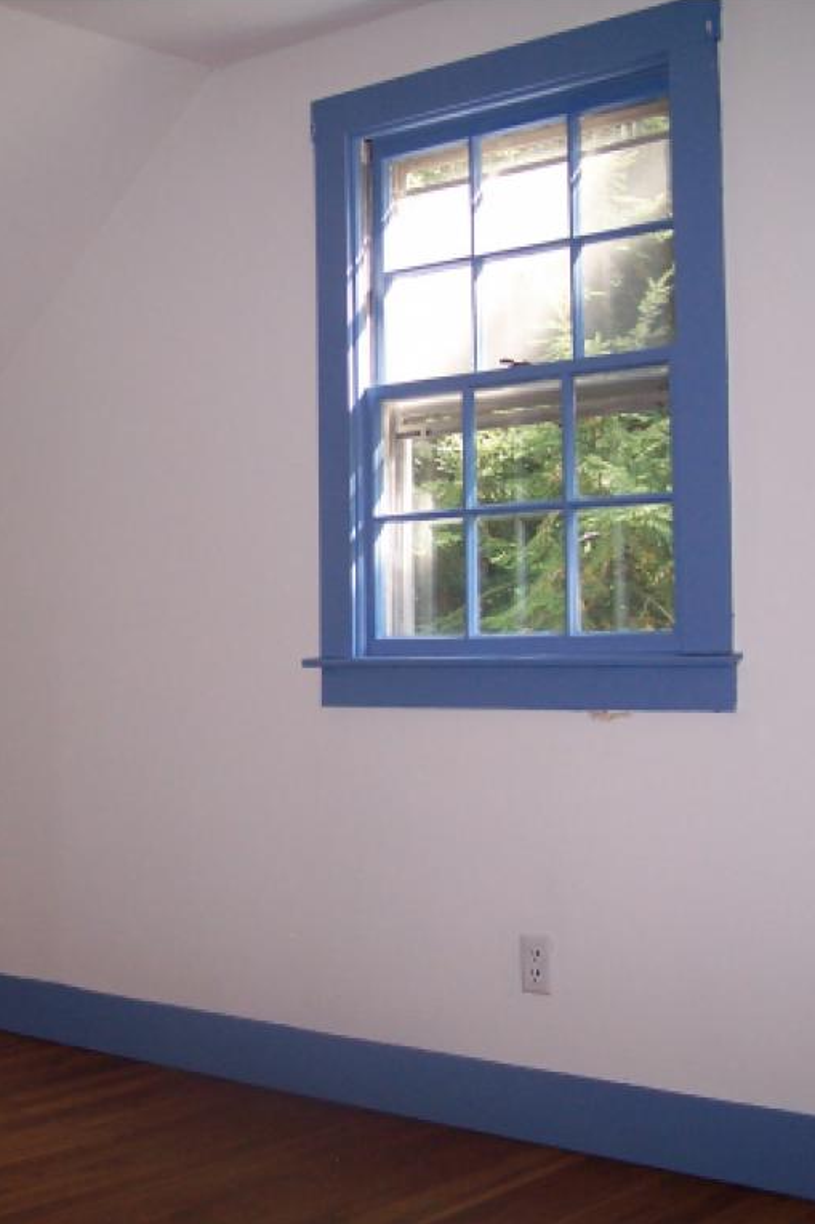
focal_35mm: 53
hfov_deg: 25.1
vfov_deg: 37.5
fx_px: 1800
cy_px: 611
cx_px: 175
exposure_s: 1/60
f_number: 2.8
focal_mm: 6.3
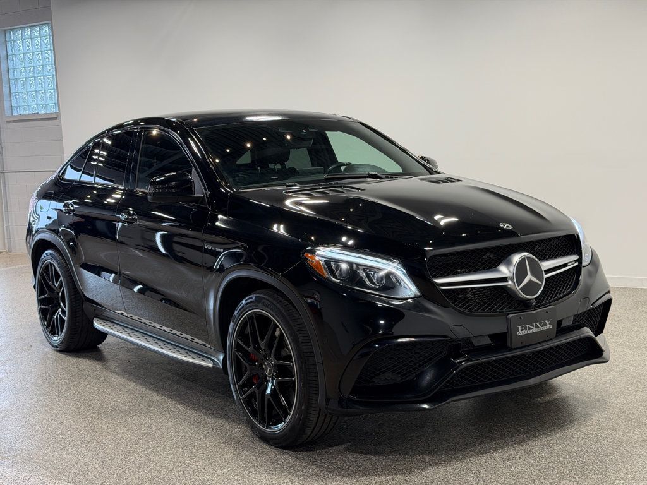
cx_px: 324
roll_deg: +3.4
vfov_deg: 30.3
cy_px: 242
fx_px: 897
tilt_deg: -6.9
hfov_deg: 39.7
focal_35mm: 48
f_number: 1.78
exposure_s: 1/162
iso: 50
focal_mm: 6.76
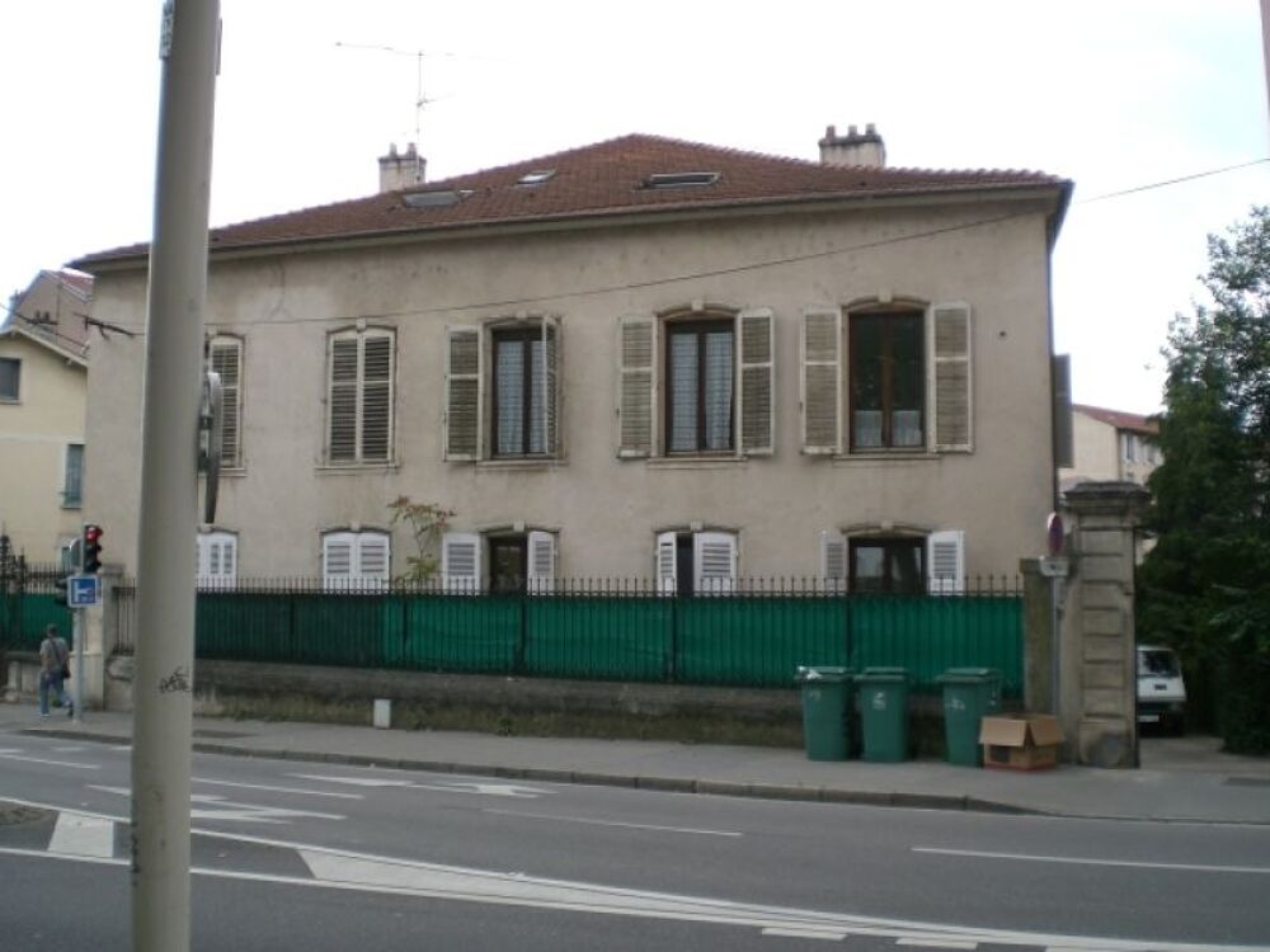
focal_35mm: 38
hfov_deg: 49.0
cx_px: 635
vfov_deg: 37.7
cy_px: 476
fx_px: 1394
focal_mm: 6.3
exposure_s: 1/200
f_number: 3.1
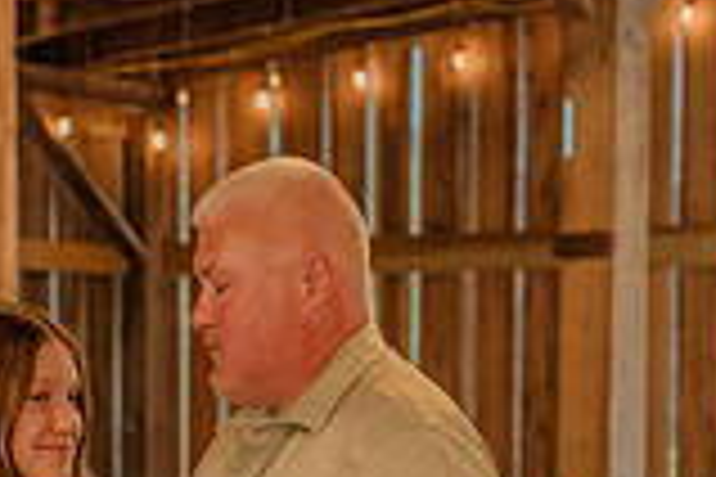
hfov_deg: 15.4
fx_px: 2625
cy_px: 616
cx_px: 599
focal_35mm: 132
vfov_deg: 10.2
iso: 640
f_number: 2.5
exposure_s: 1/200
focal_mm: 35
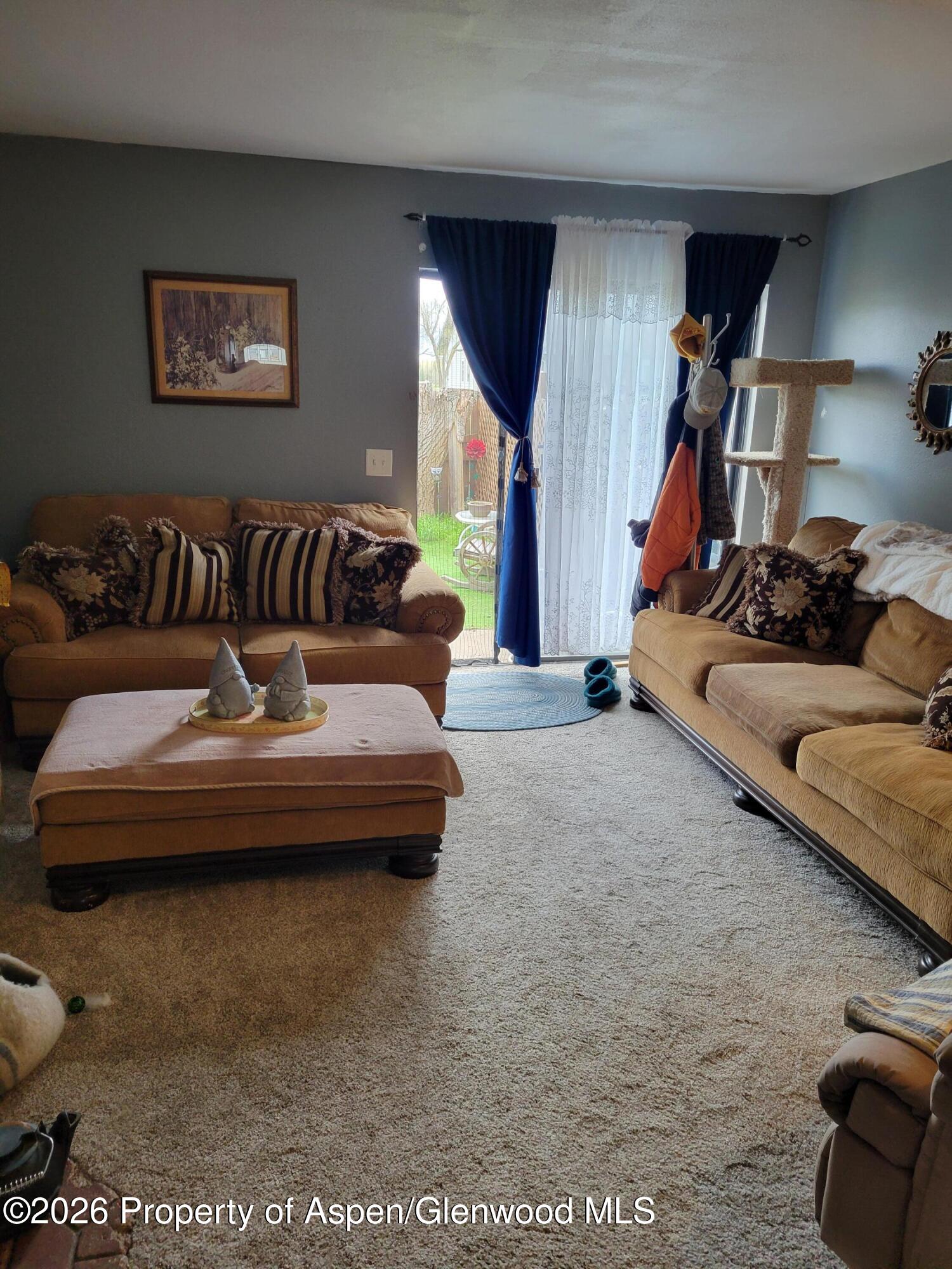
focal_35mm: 26
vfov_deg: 67.3
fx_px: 953
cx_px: 476
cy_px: 634
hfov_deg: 53.1
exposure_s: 1/120
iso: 160
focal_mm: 5.4
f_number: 1.8
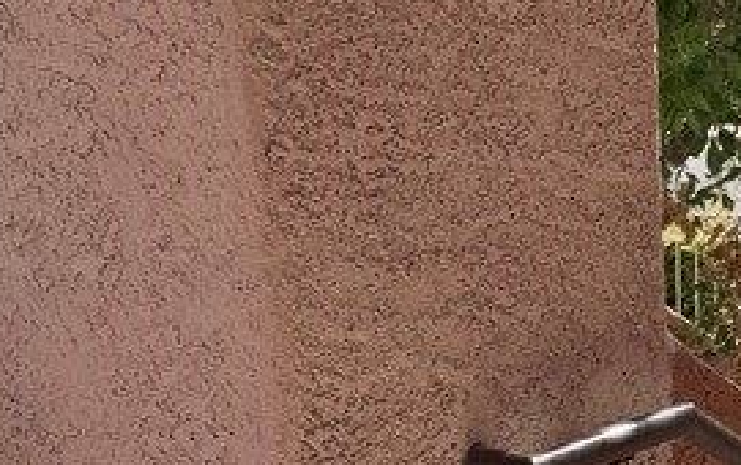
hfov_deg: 21.0
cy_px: 558
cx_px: 722
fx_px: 1941
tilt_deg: -16.7
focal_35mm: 96
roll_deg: +1.9
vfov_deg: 13.3
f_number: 1.78
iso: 80
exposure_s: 1/2370
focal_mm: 6.76
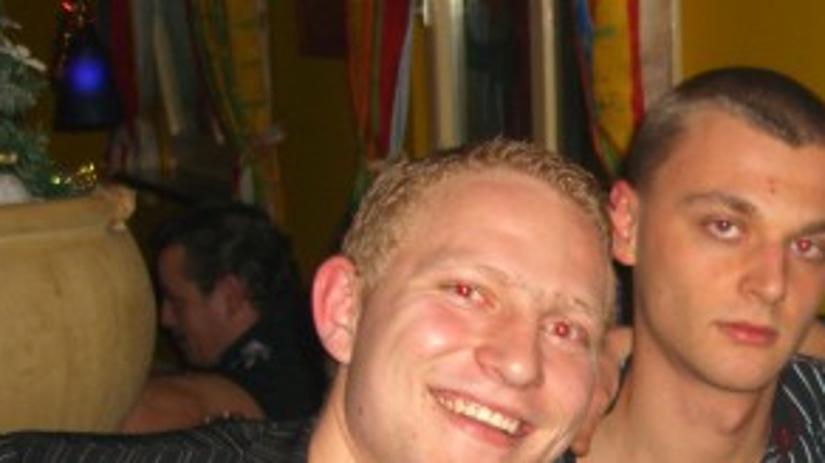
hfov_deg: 24.4
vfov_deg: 13.9
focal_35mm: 85
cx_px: 718
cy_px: 500
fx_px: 1859
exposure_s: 1/60
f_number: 2.8
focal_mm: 7.9
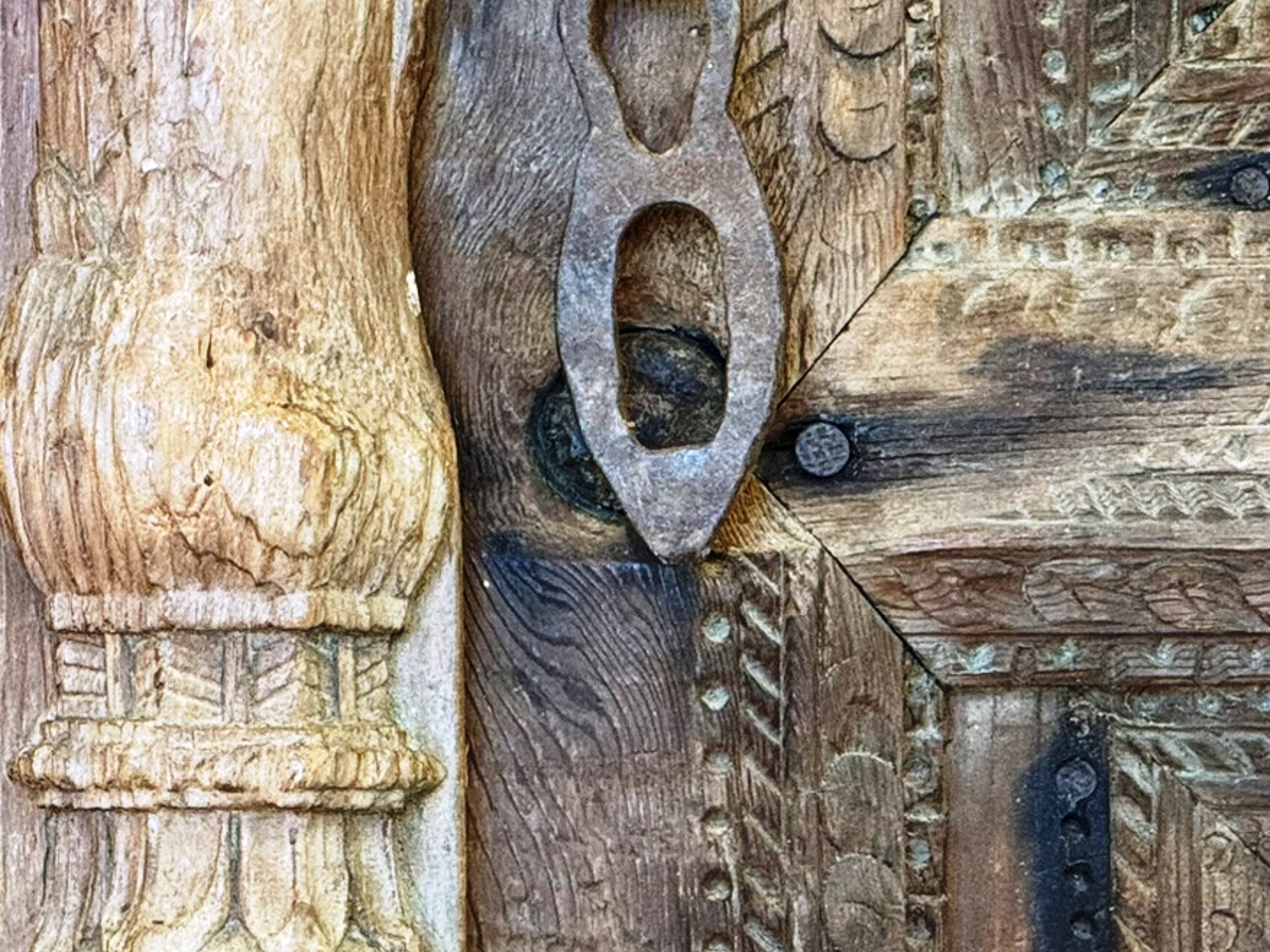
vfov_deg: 5.3
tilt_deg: -0.2
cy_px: 624
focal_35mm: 280
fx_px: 10270
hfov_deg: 7.0
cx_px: -137
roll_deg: +0.2
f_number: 2.8
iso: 250
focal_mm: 15.66
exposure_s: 1/40
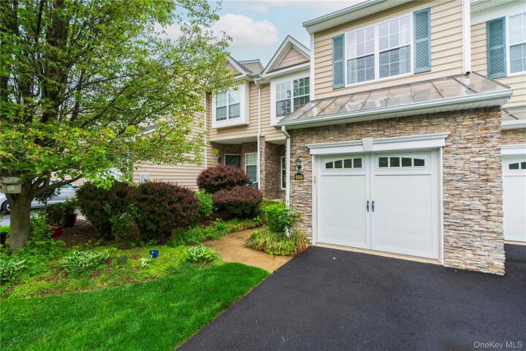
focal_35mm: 16
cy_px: 176
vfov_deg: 73.7
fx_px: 234
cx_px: 263
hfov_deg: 96.7
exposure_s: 1/60
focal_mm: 16
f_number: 9
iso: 400
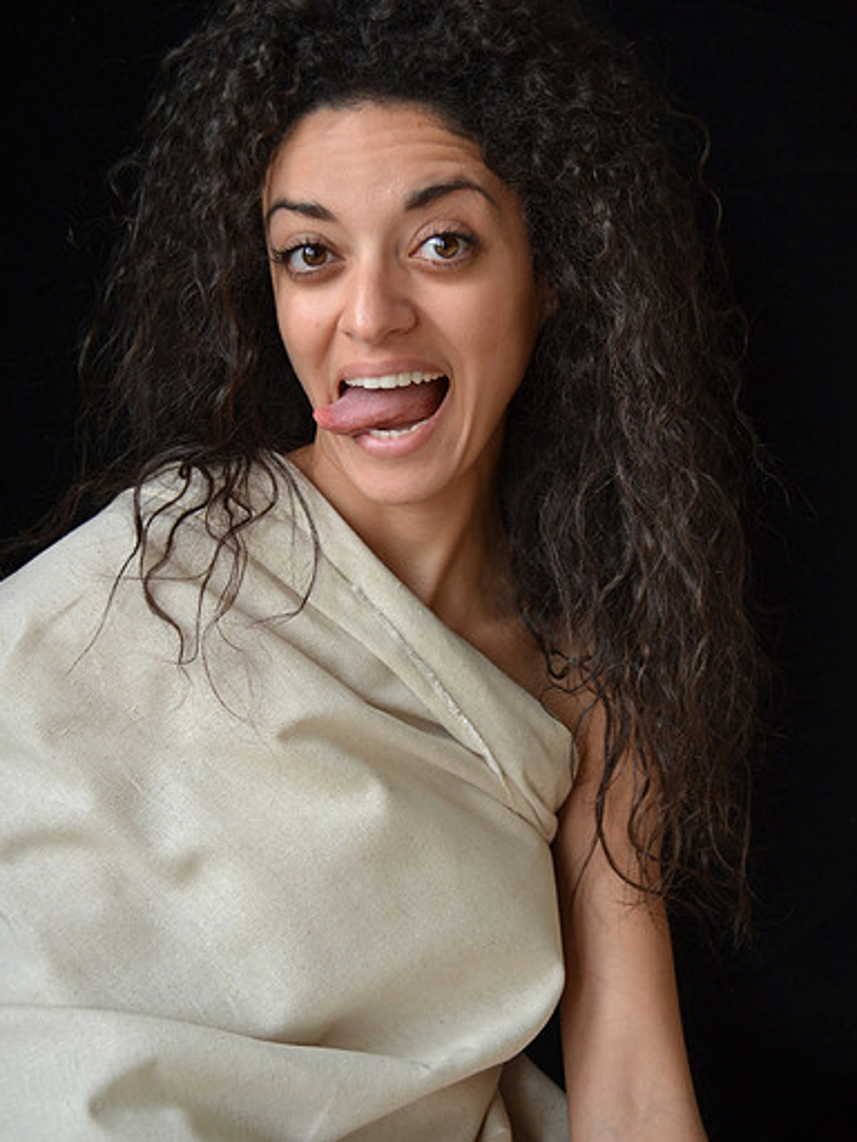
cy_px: 600
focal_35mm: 49
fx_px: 1617
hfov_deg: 29.7
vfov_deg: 38.9
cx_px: 430
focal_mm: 30
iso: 400
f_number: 4.5
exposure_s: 1/60
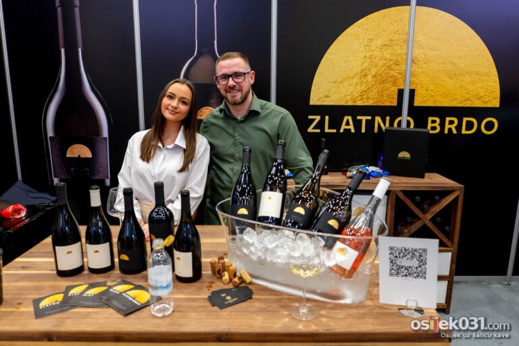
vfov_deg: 48.0
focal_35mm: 27
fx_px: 389
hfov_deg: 67.4
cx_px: 260
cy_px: 173
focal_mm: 27
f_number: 2.8
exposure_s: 1/160
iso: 1250
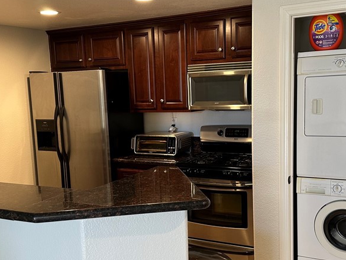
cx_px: 185
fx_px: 420
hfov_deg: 44.8
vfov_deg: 34.3
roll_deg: +1.8
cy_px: 156
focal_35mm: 42
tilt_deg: -8.9
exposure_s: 1/60
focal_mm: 6.86
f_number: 1.78
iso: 200
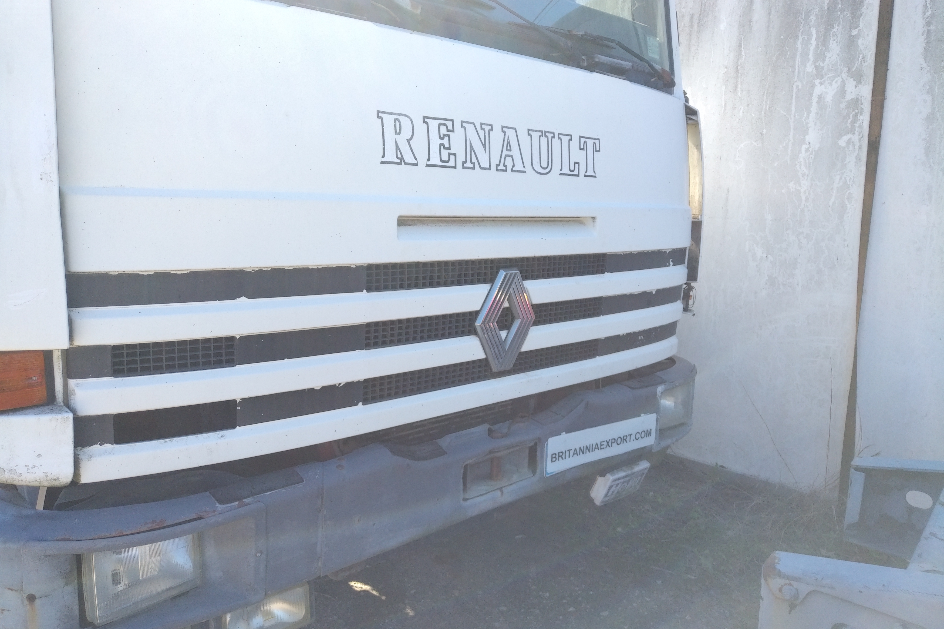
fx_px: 656
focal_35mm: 25
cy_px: 314
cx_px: 472
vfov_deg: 51.3
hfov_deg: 71.5
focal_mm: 4.52
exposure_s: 1/303
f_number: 2
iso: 100
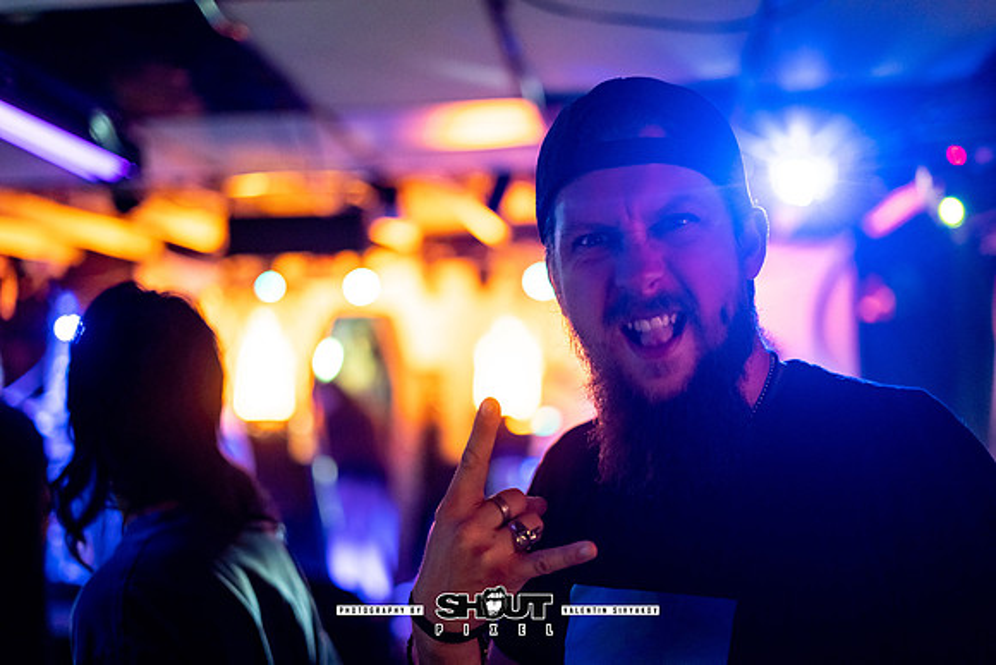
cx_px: 498
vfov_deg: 26.8
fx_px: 1393
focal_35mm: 50
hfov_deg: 39.3
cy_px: 332
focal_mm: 50
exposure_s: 1/125
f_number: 1.8
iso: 2500
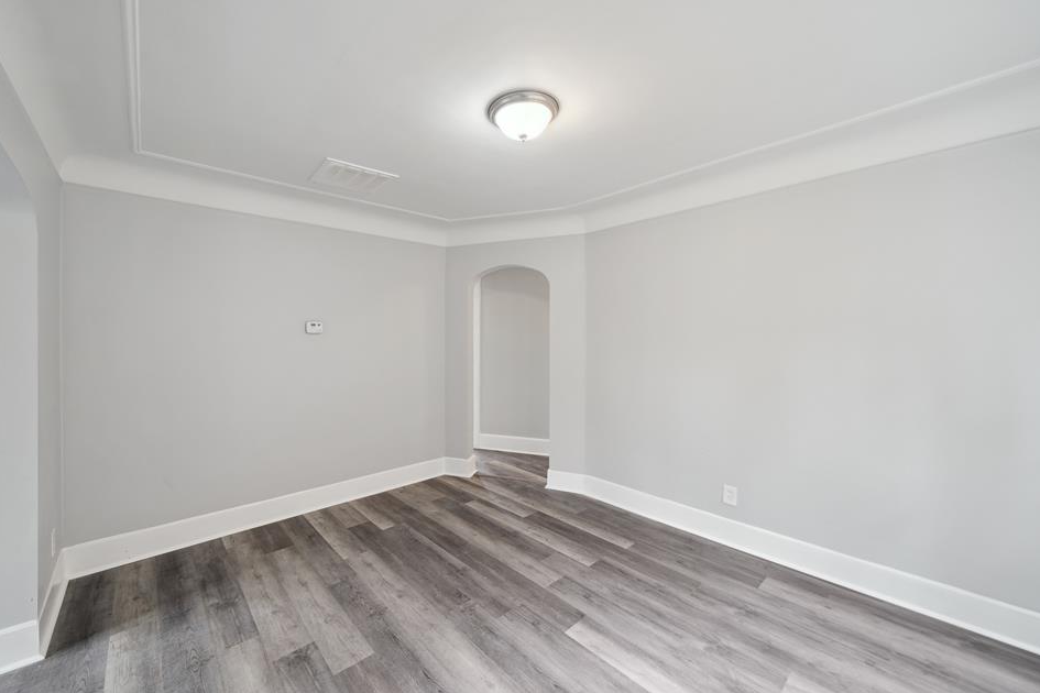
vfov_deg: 85.4
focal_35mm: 13
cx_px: 490
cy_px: 356
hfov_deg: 108.2
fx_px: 376
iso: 400
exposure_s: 1/25
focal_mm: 12
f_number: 7.1
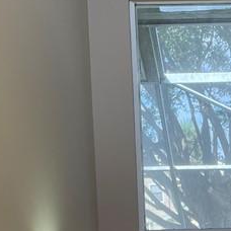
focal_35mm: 103
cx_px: 262
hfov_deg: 16.3
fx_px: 778
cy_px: 268
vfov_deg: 16.3
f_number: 1.6
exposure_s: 1/167
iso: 32
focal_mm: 4.2
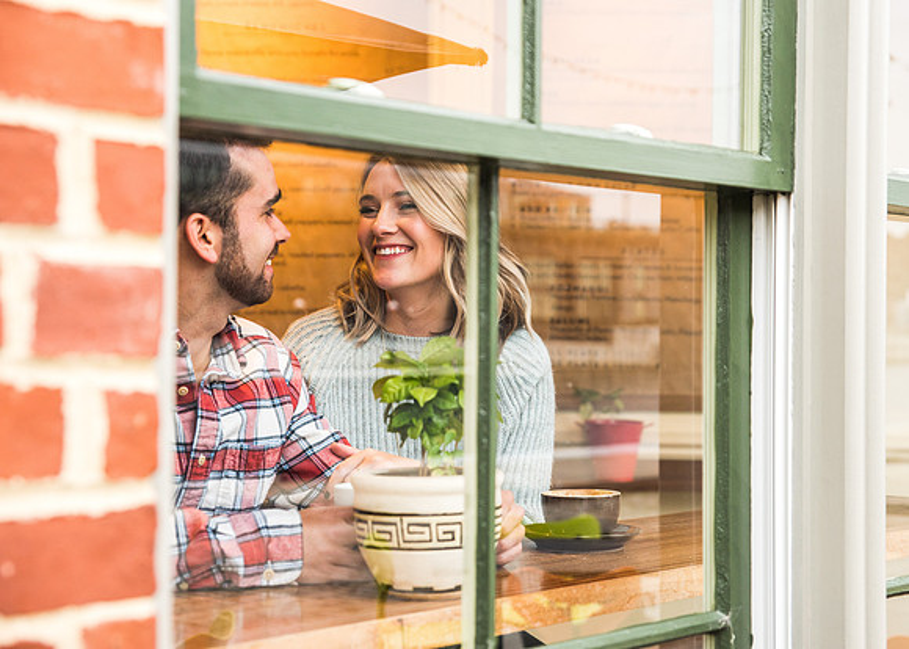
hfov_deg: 32.0
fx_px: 1582
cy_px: 310
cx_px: 508
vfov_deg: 23.2
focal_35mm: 61
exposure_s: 1/200
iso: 500
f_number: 2.8
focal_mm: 56
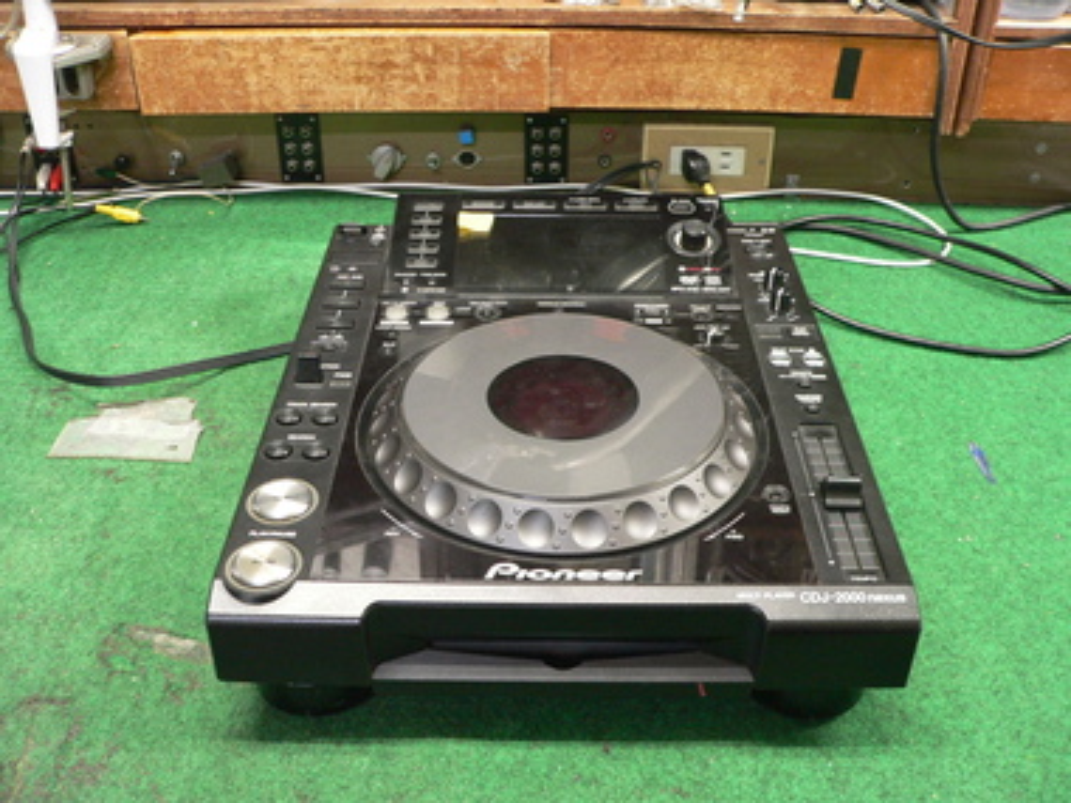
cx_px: 536
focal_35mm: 36
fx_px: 1114
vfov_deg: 39.7
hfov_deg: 51.4
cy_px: 402
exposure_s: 1/8
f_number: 2.8
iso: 200
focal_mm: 6
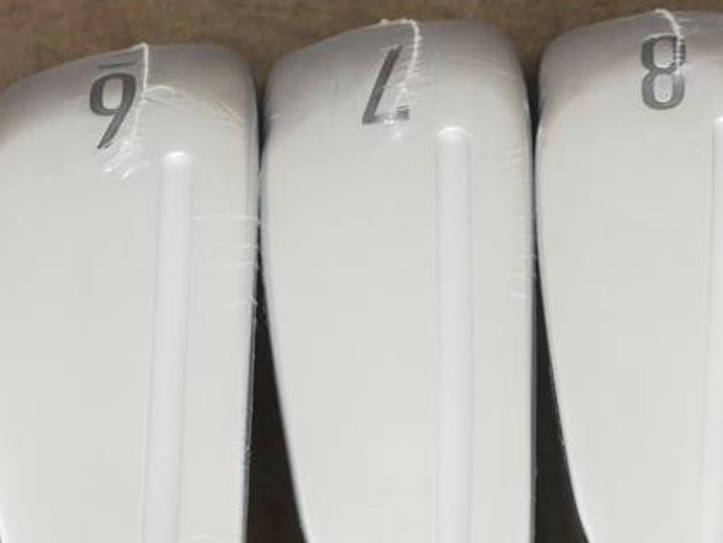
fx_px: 3197
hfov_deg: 12.7
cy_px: 503
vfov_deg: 9.7
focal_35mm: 153
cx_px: 810
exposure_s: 1/15
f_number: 4.5
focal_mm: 25
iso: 1600
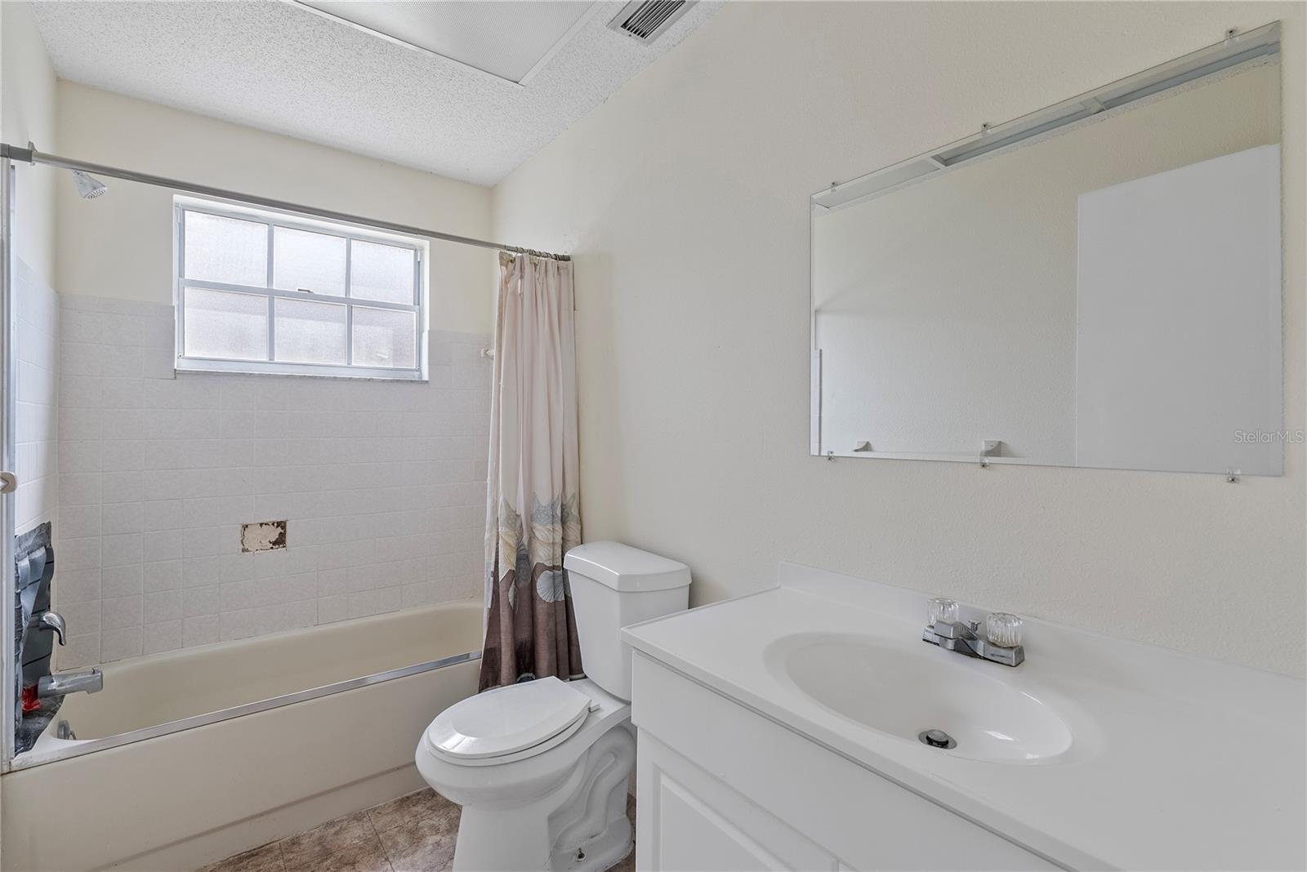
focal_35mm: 16
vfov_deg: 73.8
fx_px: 581
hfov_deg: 96.7
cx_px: 654
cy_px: 436
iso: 640
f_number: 8
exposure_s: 1/8
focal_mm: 16
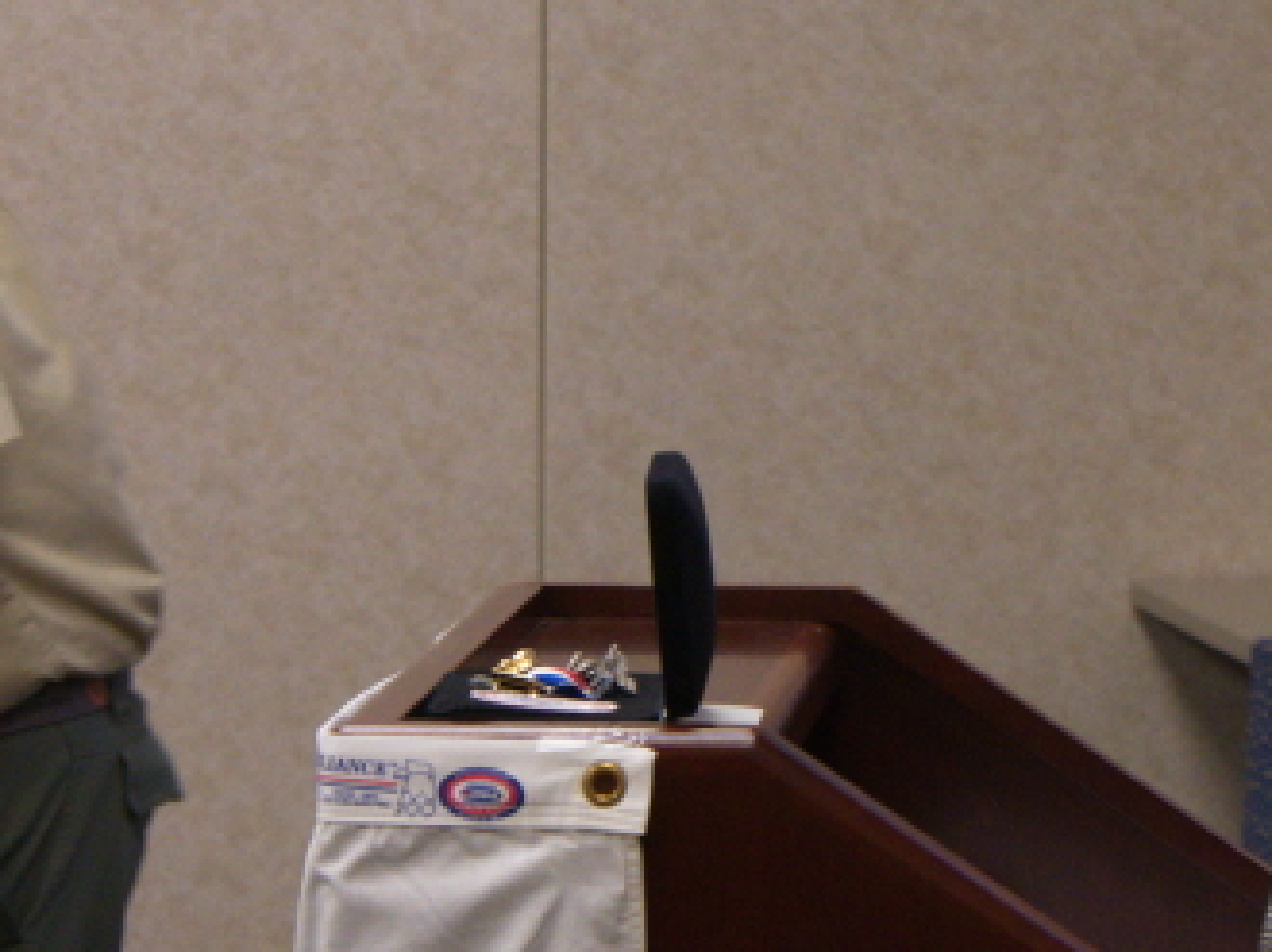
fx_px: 7124
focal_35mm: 194
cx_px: 894
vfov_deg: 7.6
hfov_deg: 10.2
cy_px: 308
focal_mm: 40
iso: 1600
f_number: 4.7
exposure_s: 1/80
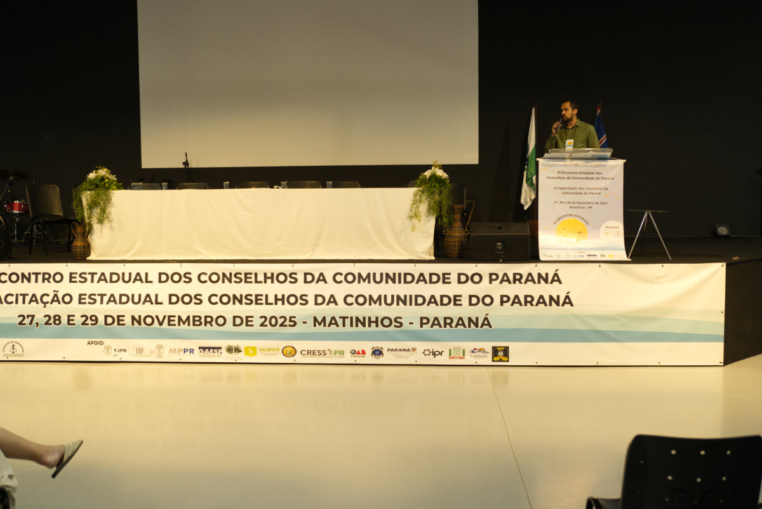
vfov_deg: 37.9
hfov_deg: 54.4
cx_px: 381
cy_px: 254
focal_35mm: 35
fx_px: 741
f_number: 2.8
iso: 2000
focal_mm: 35
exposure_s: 1/100
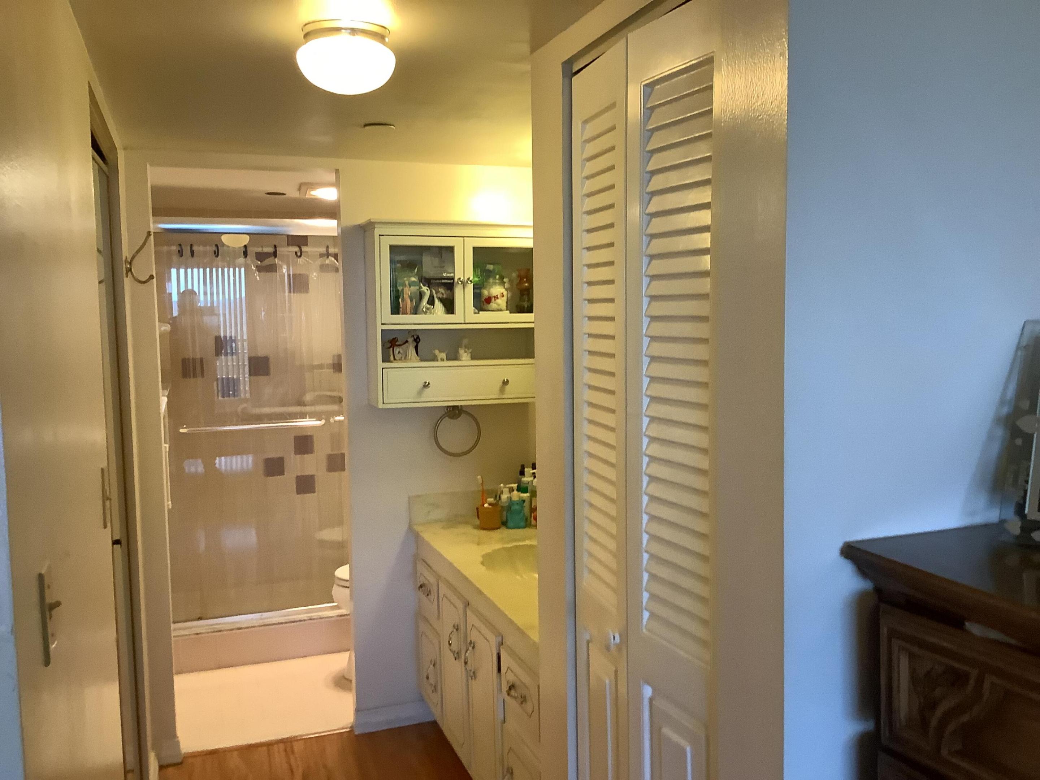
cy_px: 390
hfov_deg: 58.4
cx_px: 520
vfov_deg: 45.4
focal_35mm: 31
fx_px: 931
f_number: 2.4
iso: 200
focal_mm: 3.3
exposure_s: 1/60
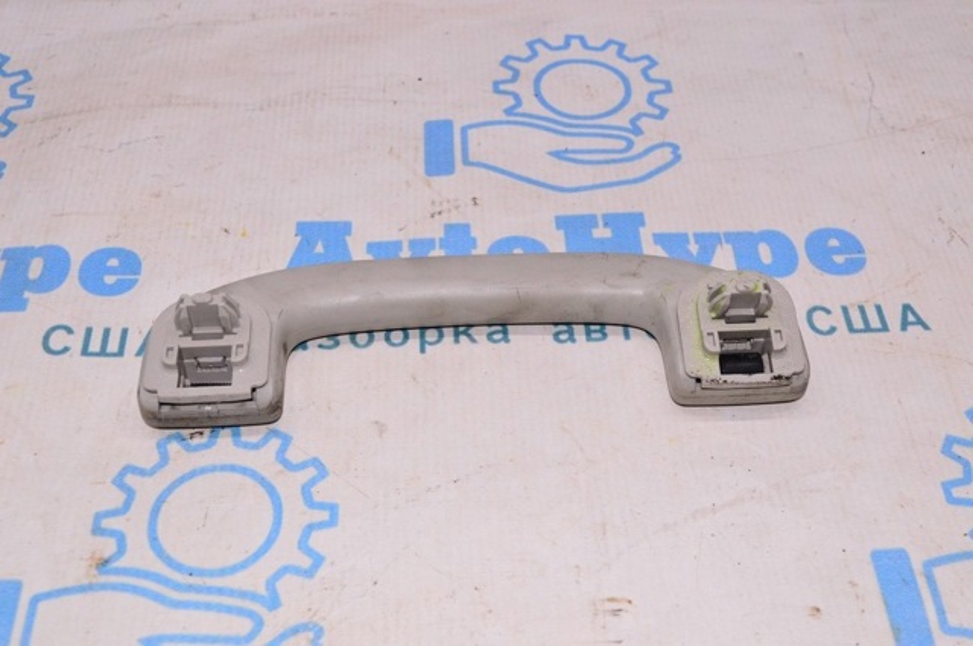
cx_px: 486
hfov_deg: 41.2
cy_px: 323
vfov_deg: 28.0
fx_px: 1296
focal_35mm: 48
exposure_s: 1/200
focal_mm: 32
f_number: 8
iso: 1600
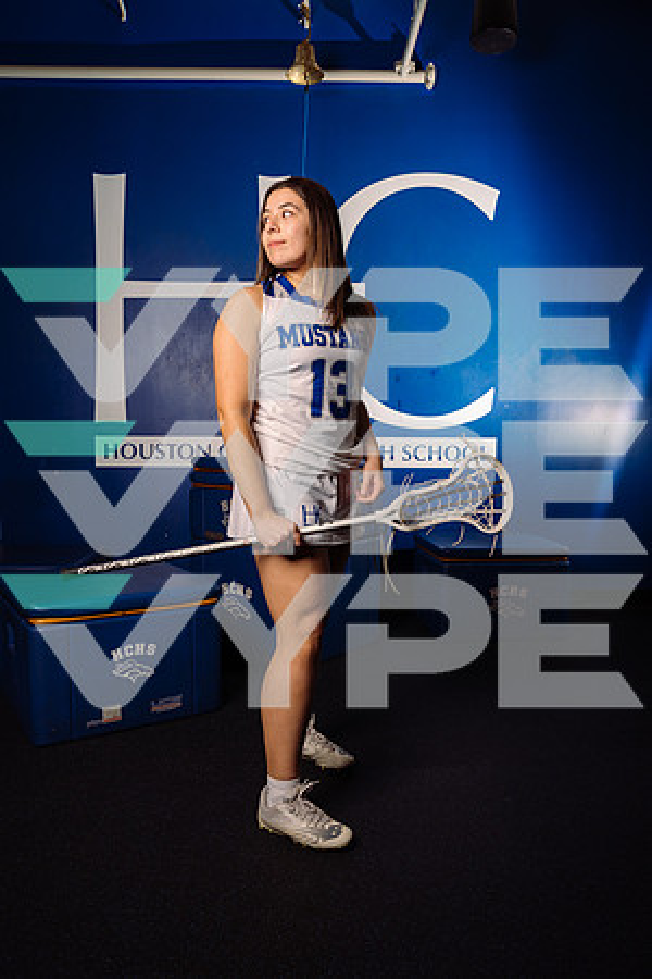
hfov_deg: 47.9
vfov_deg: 67.4
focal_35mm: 27
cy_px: 490
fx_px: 733
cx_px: 326
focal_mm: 27
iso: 200
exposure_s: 1/250
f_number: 7.1
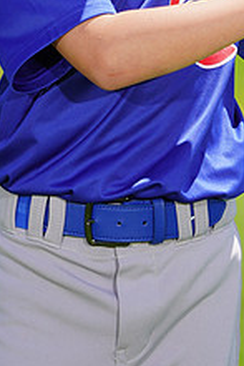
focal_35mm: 726
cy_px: -103
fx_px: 7369
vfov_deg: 2.8
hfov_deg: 1.9
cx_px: 117
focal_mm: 276
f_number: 8
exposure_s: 1/250
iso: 100
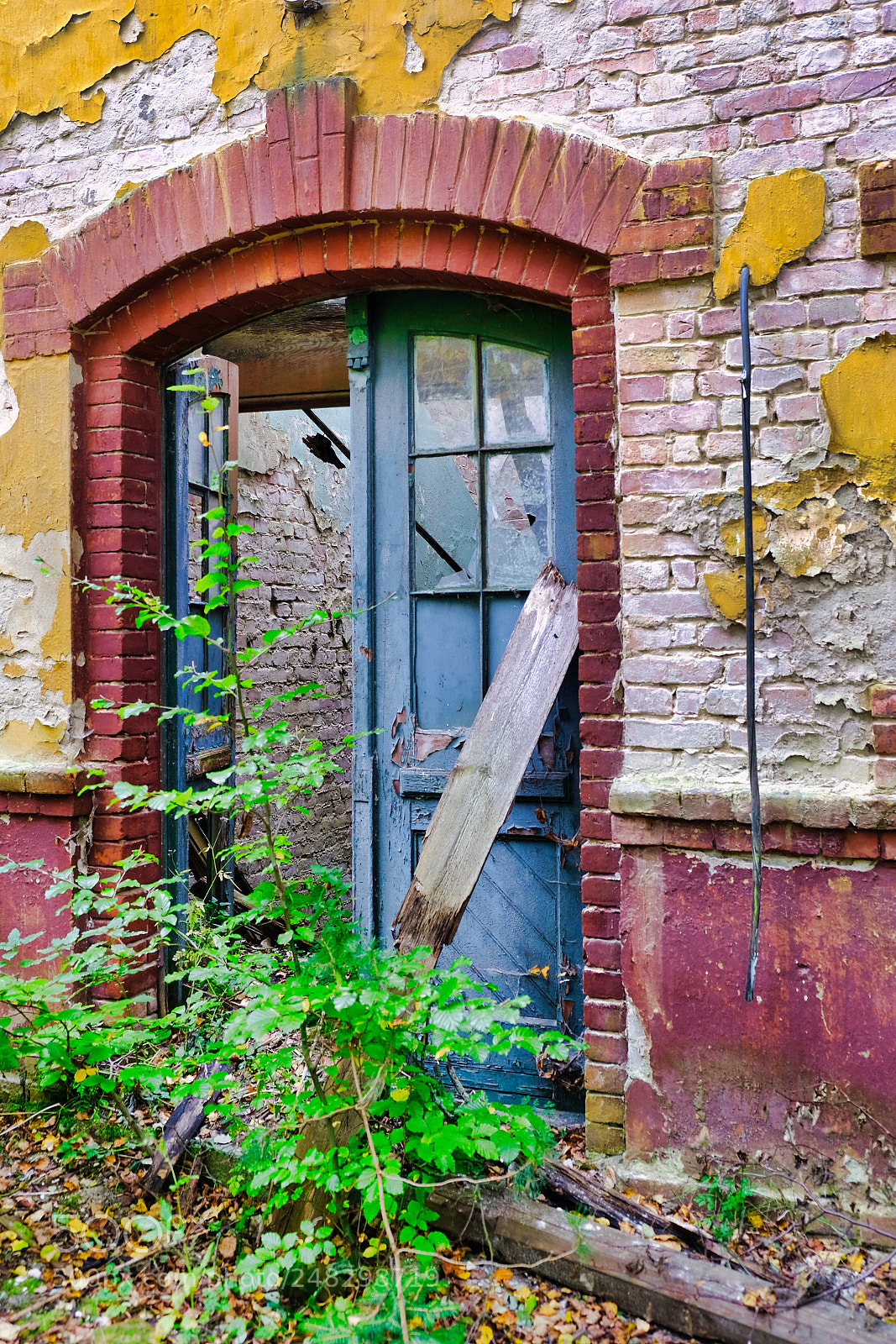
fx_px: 1157
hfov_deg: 42.3
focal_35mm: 31
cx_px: 448
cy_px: 672
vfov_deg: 60.3
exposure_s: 1/60
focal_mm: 20.5
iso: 200
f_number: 3.2
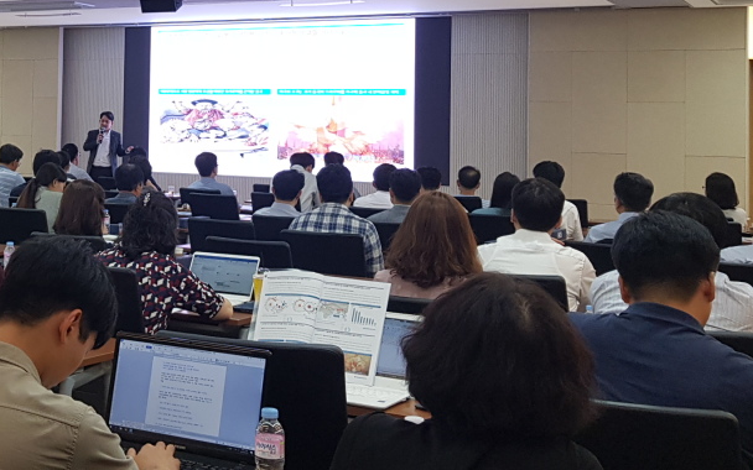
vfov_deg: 22.2
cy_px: 124
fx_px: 1190
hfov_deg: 32.5
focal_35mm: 58
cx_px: 10
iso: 100
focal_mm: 4.2
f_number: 1.7
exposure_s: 1/60
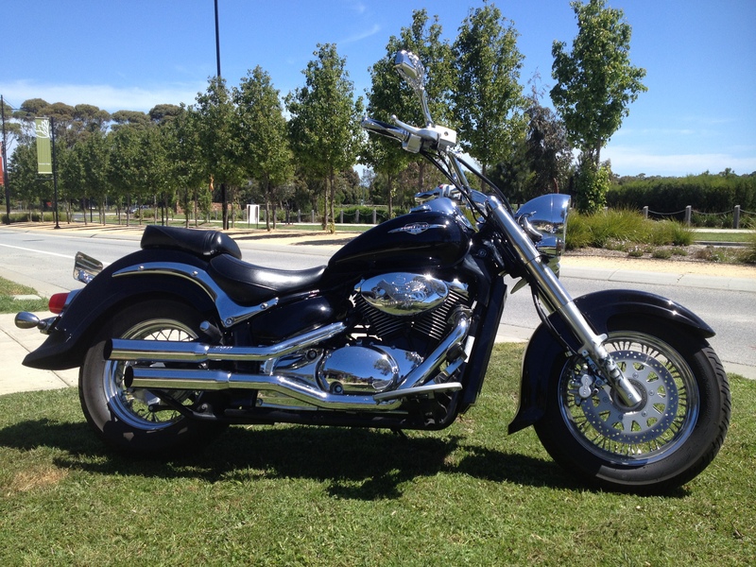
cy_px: 284
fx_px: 764
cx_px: 378
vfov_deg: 40.7
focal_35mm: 35
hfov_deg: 52.6
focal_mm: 4.28
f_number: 2.4
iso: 50
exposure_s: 1/1175
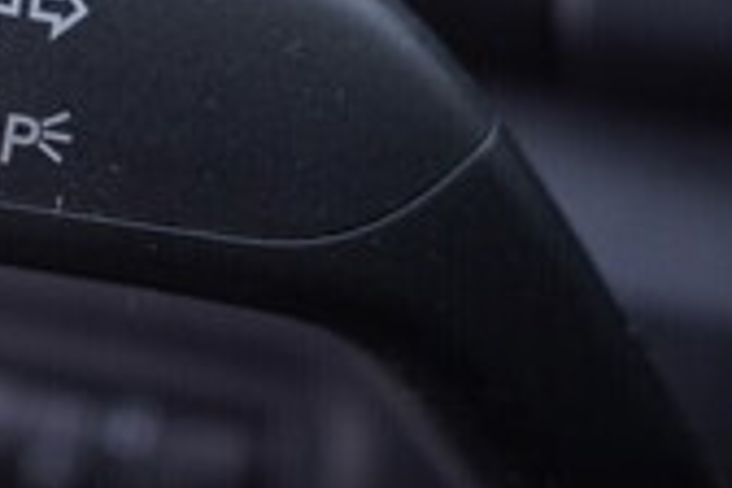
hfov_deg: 16.5
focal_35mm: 118
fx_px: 2399
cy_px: -54
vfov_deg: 11.4
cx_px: -179
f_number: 2.8
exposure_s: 1/40
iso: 200
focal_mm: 24
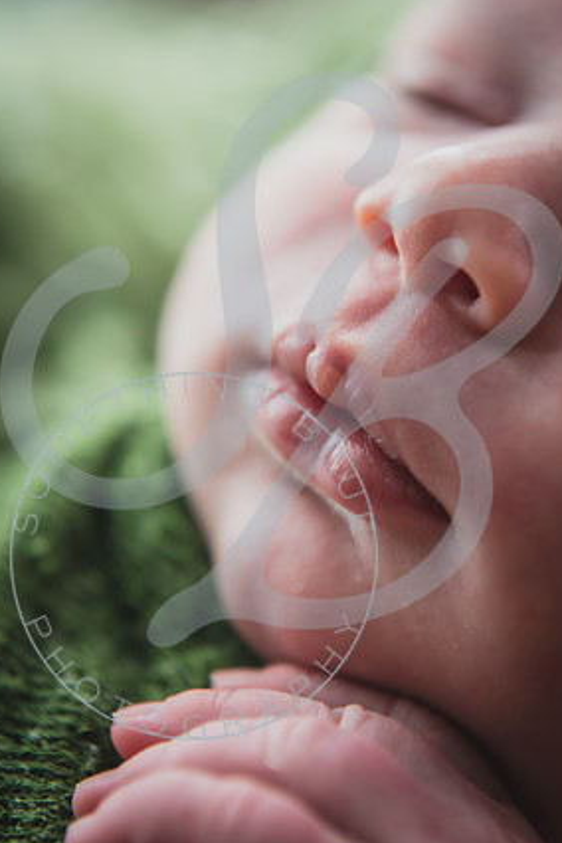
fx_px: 1733
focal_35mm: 74
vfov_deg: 27.3
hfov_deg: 18.4
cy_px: 406
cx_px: 283
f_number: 5.6
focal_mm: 70
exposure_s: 1/125
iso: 800
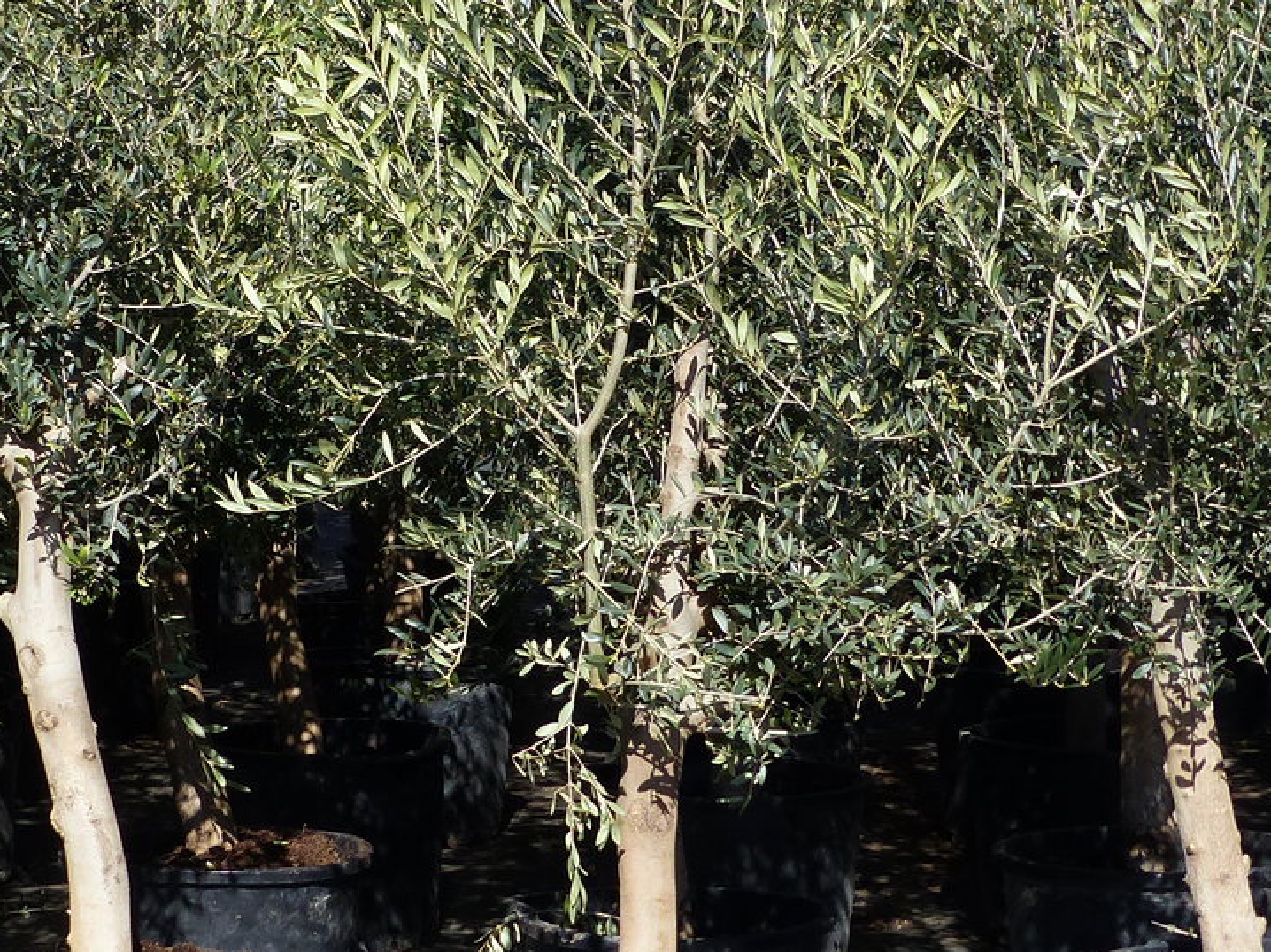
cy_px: 326
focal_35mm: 136
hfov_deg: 14.5
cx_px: 402
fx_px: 4992
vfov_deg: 10.9
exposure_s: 1/800
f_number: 4
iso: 100
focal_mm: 10.9
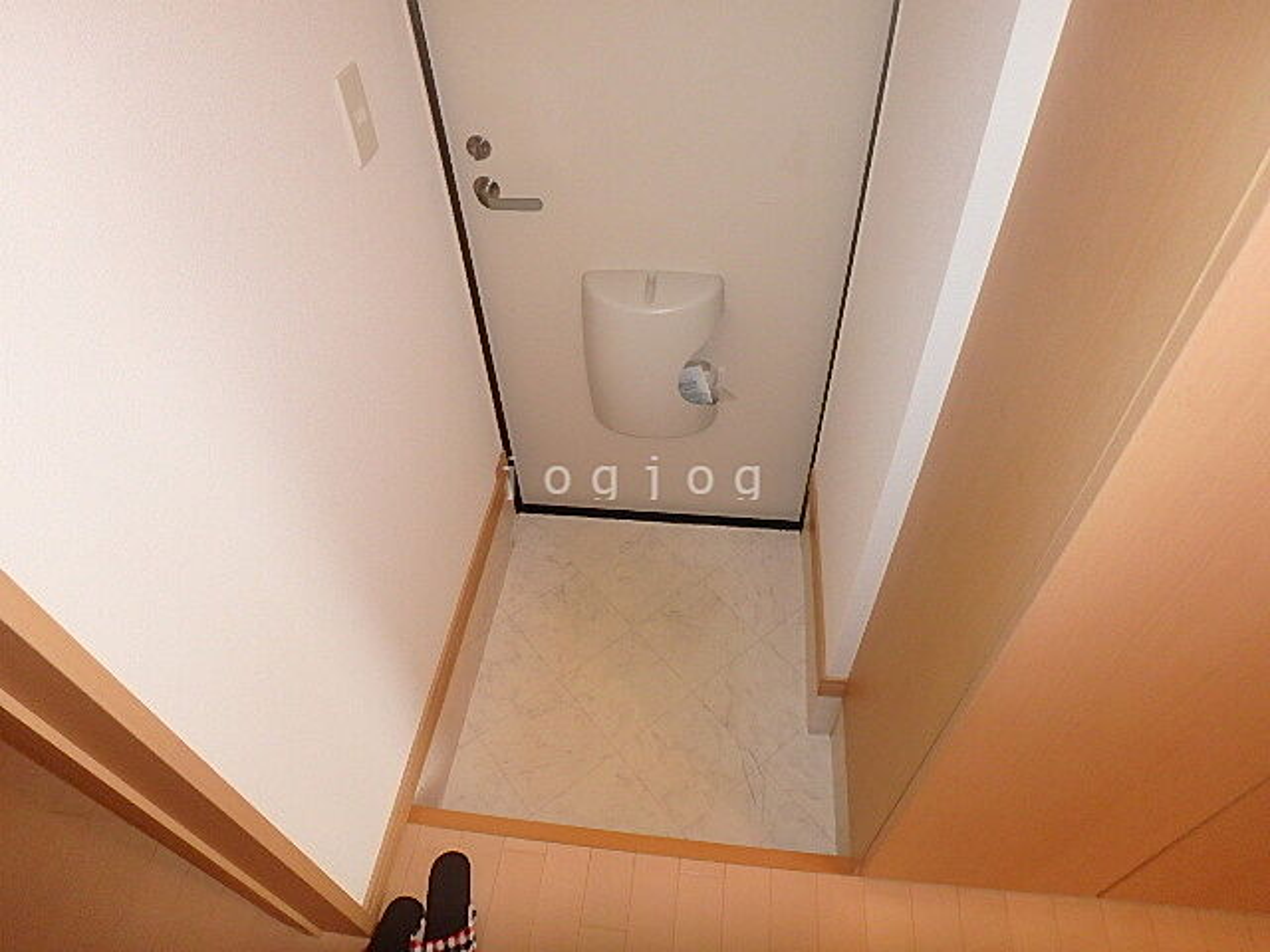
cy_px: 476
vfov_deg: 63.4
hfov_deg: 79.0
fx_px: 770
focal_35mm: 21
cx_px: 635
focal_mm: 3.7
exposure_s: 1/30
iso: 400
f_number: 3.5
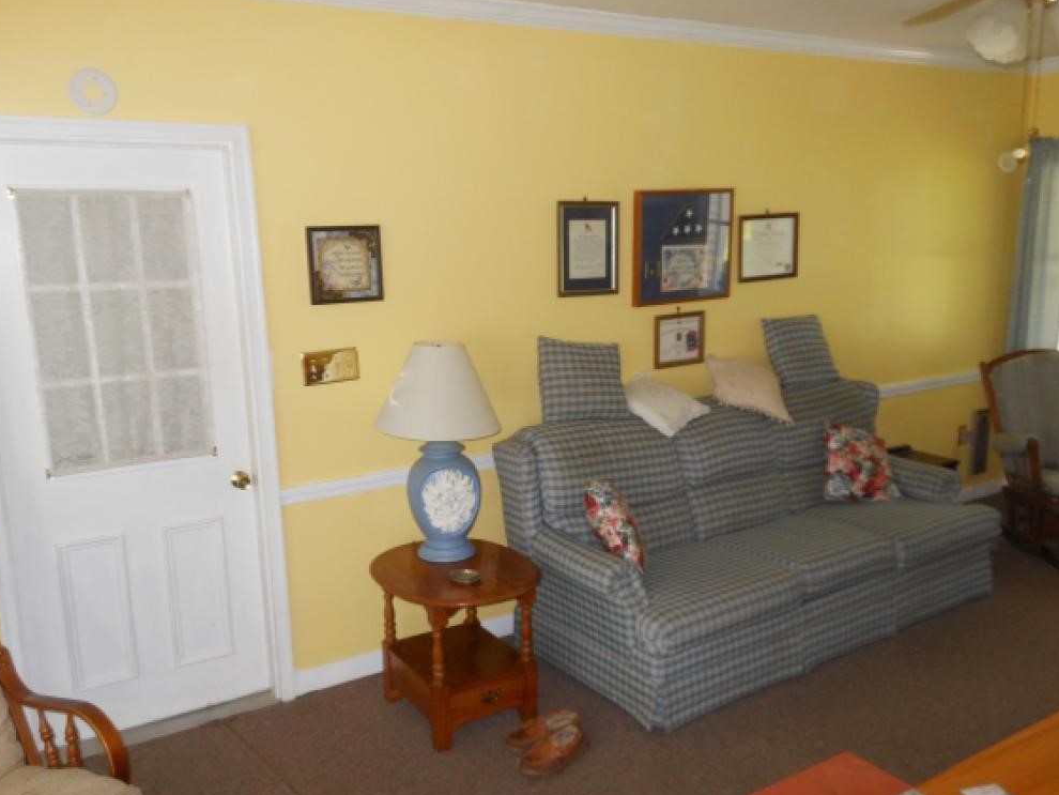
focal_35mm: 30
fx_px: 918
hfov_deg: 60.0
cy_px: 390
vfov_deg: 46.8
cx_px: 532
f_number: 3.3
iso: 200
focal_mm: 5.2
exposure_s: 1/25
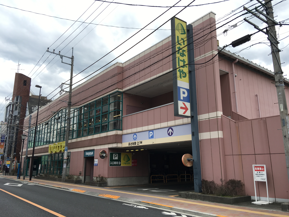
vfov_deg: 48.2
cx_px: 144
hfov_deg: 61.7
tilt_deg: +13.6
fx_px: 242
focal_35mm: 29
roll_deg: -0.2
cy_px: 108
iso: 25
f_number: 2.2
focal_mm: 4.15
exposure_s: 1/732
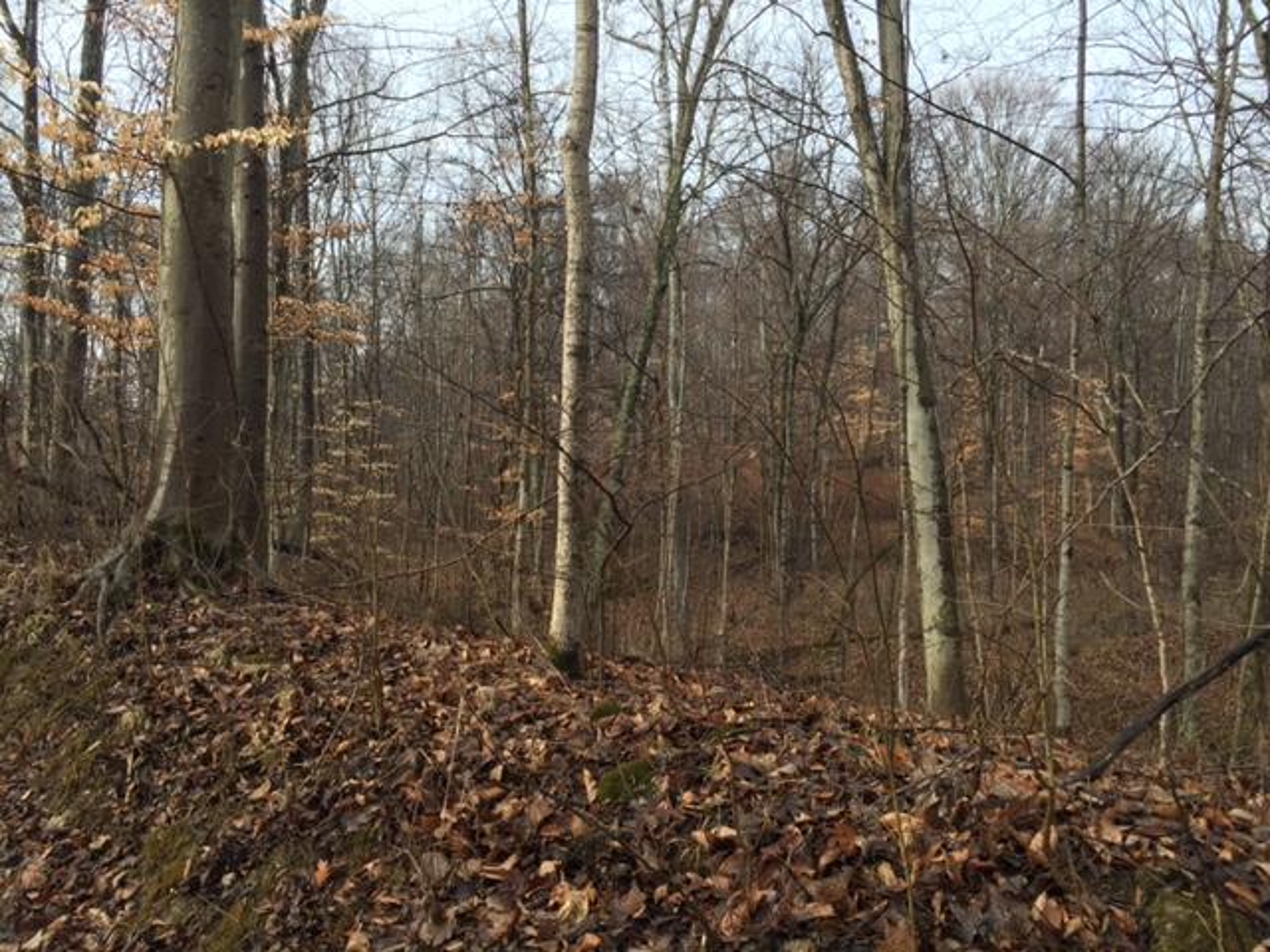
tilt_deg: +2.7
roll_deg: -0.6
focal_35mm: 29
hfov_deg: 61.7
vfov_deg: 48.2
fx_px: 1064
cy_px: 476
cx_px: 635
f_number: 2.2
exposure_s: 1/229
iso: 32
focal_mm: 4.15
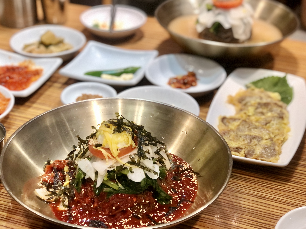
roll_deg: +3.2
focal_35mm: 57
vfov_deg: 25.7
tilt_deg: -30.5
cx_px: 153
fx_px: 504
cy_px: 114
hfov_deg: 33.8
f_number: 2.8
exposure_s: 1/30
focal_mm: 6.6
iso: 125
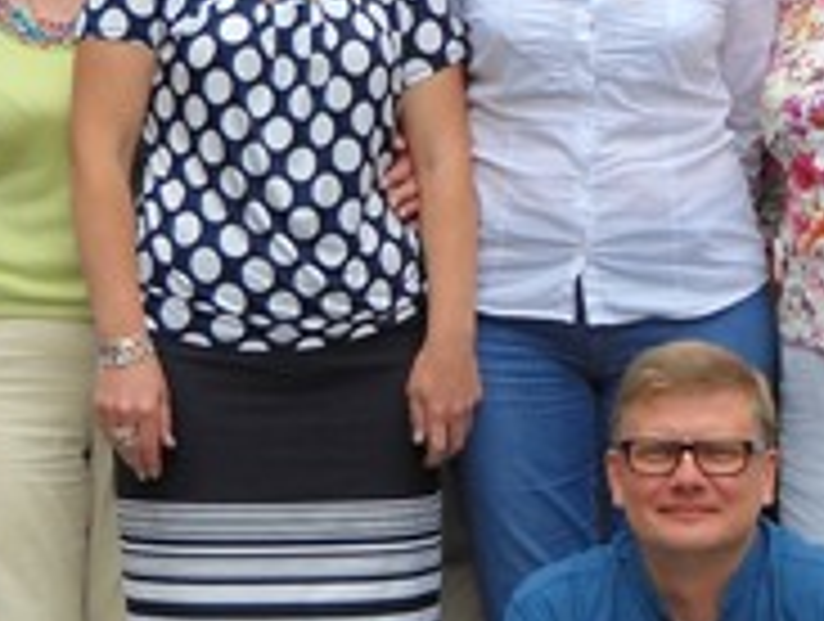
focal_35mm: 143
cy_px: 238
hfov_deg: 13.7
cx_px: 729
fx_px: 3411
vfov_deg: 10.4
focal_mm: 6.72
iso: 64
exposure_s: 1/141
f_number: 3.1
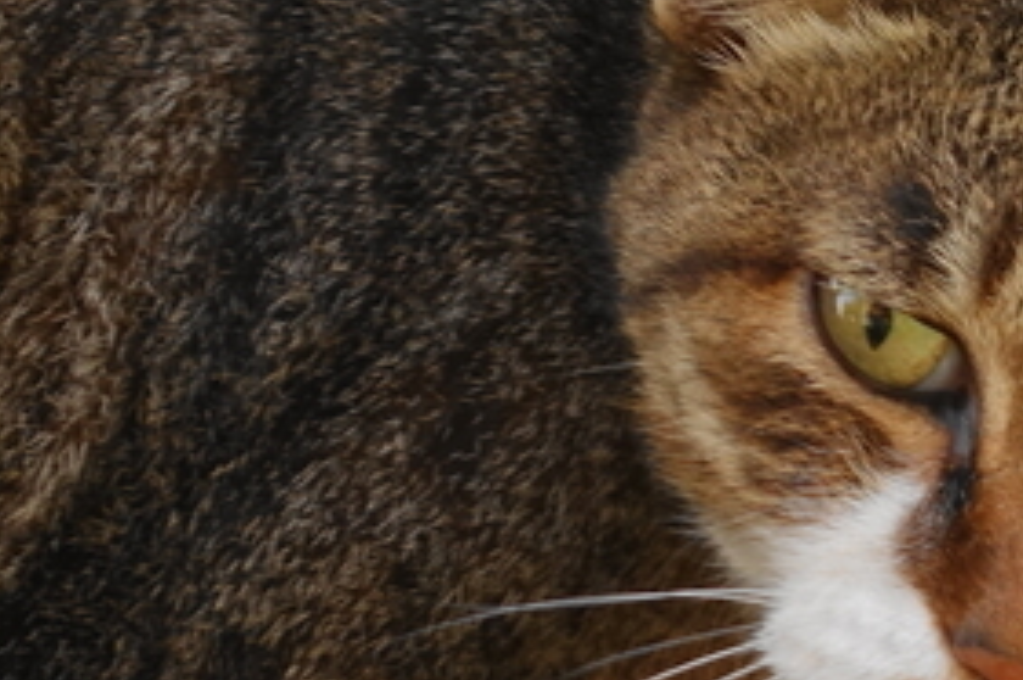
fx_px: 2923
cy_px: 413
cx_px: 1604
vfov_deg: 13.3
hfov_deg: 17.5
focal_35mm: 103
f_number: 3.2
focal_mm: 8.8
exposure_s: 1/125
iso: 200
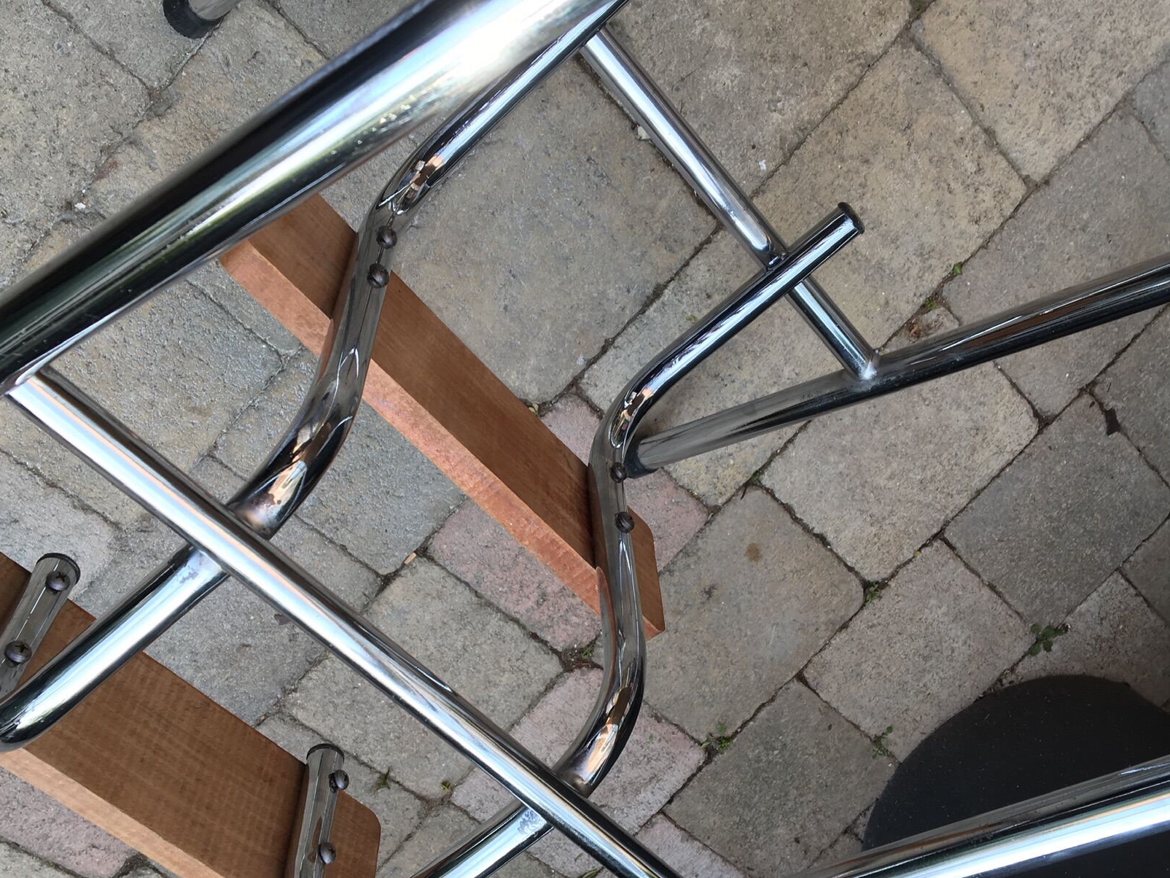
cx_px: 557
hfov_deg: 50.1
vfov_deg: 38.6
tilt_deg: -61.5
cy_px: 502
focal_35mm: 37
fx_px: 1251
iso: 25
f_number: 2.2
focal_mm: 4.15
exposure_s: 1/100
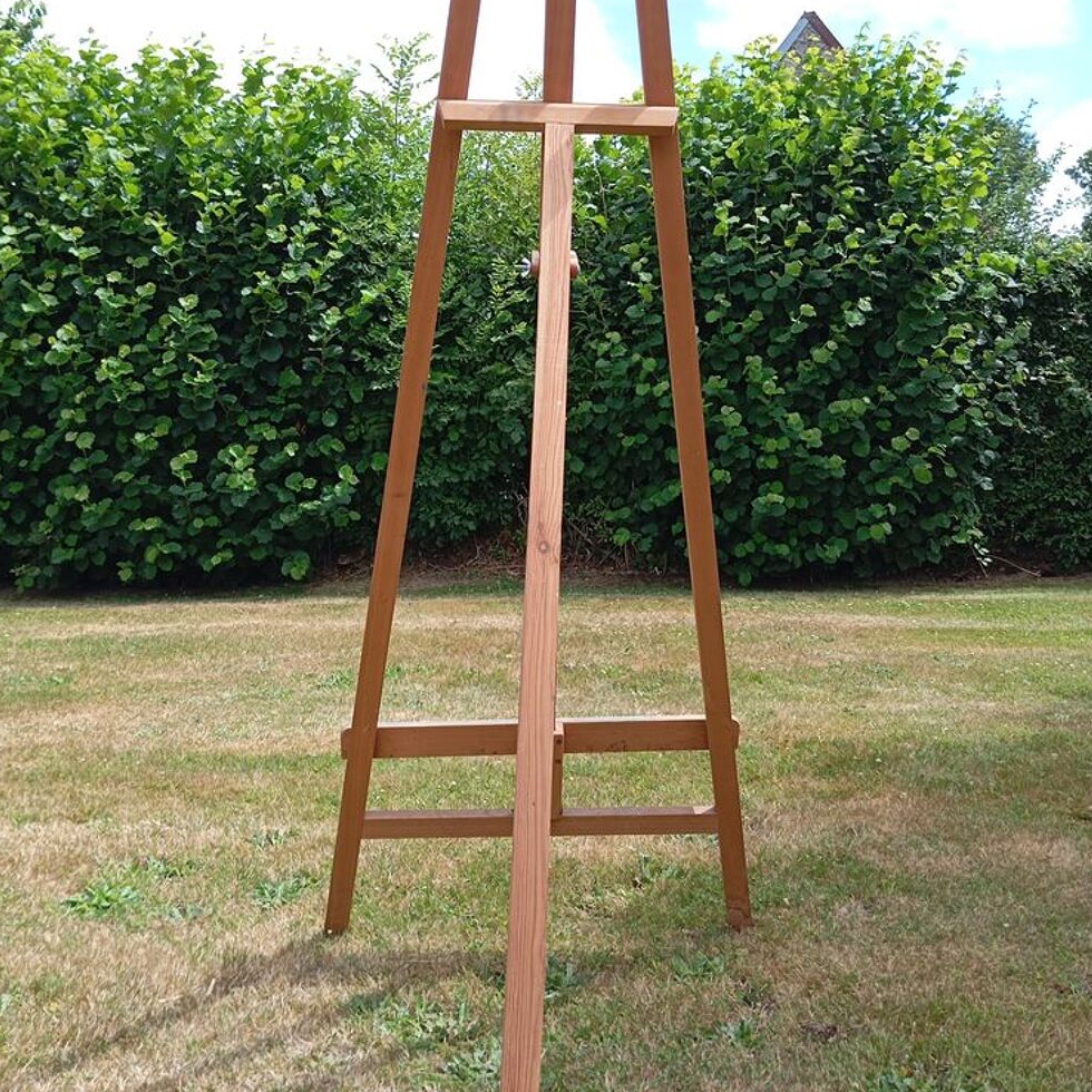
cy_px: 478
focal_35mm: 36
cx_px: 547
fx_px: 1285
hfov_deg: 46.0
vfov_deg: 45.9
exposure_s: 1/313
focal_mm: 4.22
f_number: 1.8
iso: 111
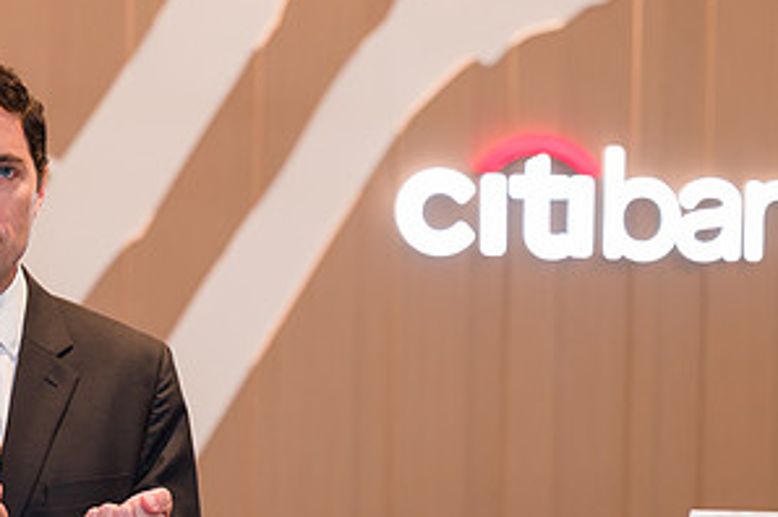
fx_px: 3886
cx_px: 204
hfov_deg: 11.4
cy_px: 384
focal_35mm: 180
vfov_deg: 7.6
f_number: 3.2
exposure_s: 1/160
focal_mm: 92
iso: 640
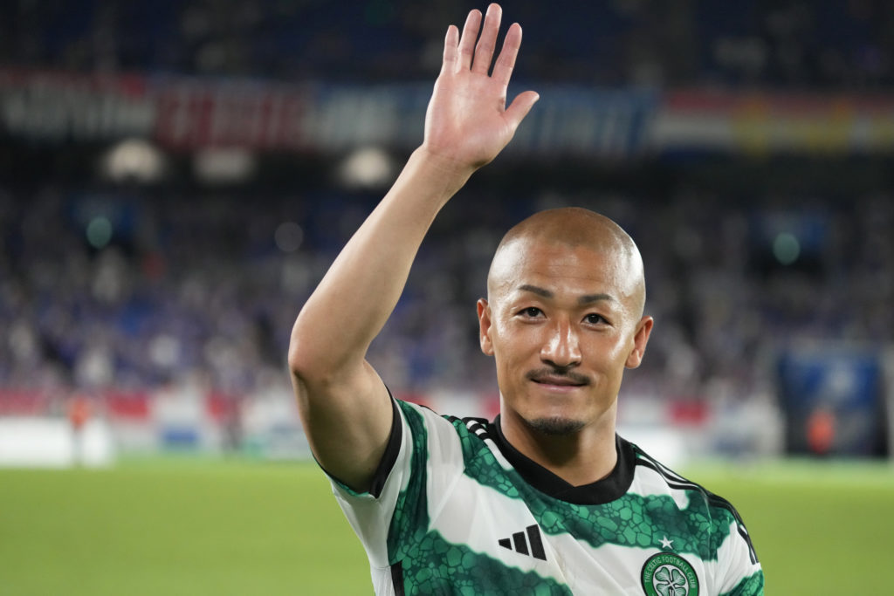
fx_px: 4967
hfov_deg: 10.3
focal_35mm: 200
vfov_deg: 6.9
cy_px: 298
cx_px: 447
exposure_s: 1/1000
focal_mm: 200
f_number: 6.3
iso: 6400
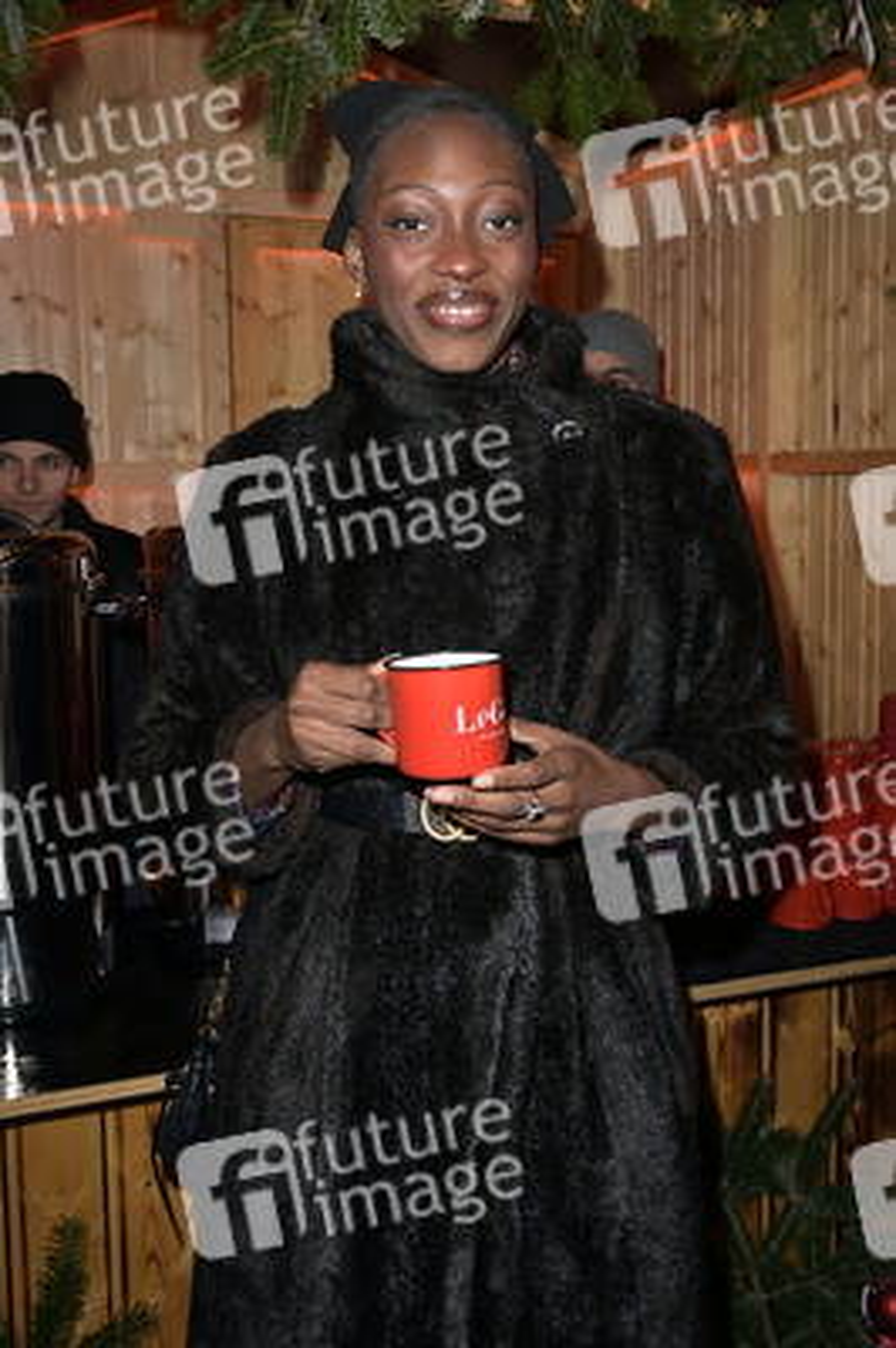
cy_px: 674
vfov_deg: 55.8
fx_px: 1271
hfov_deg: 38.8
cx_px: 448
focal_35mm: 34
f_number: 5.6
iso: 1600
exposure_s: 1/80
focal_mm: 34
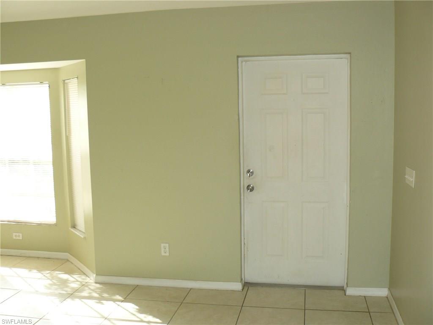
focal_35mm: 36
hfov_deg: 51.4
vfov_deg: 39.7
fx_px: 450
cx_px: 216
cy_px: 162
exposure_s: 1/30
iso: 100
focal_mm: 6
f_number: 2.8
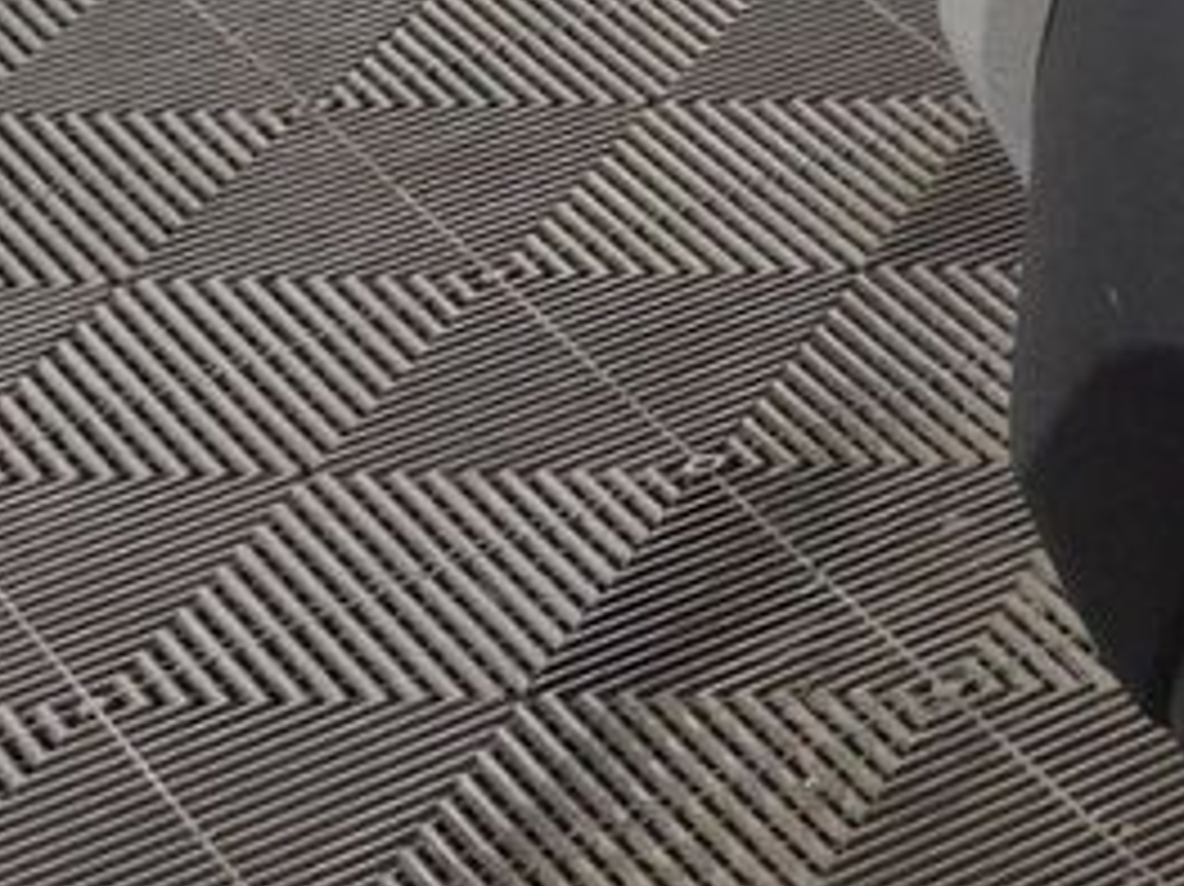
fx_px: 4786
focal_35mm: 140
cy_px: -940
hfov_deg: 10.7
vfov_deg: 9.8
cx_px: 3313
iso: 204
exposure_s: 1/119
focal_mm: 6.5
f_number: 1.4
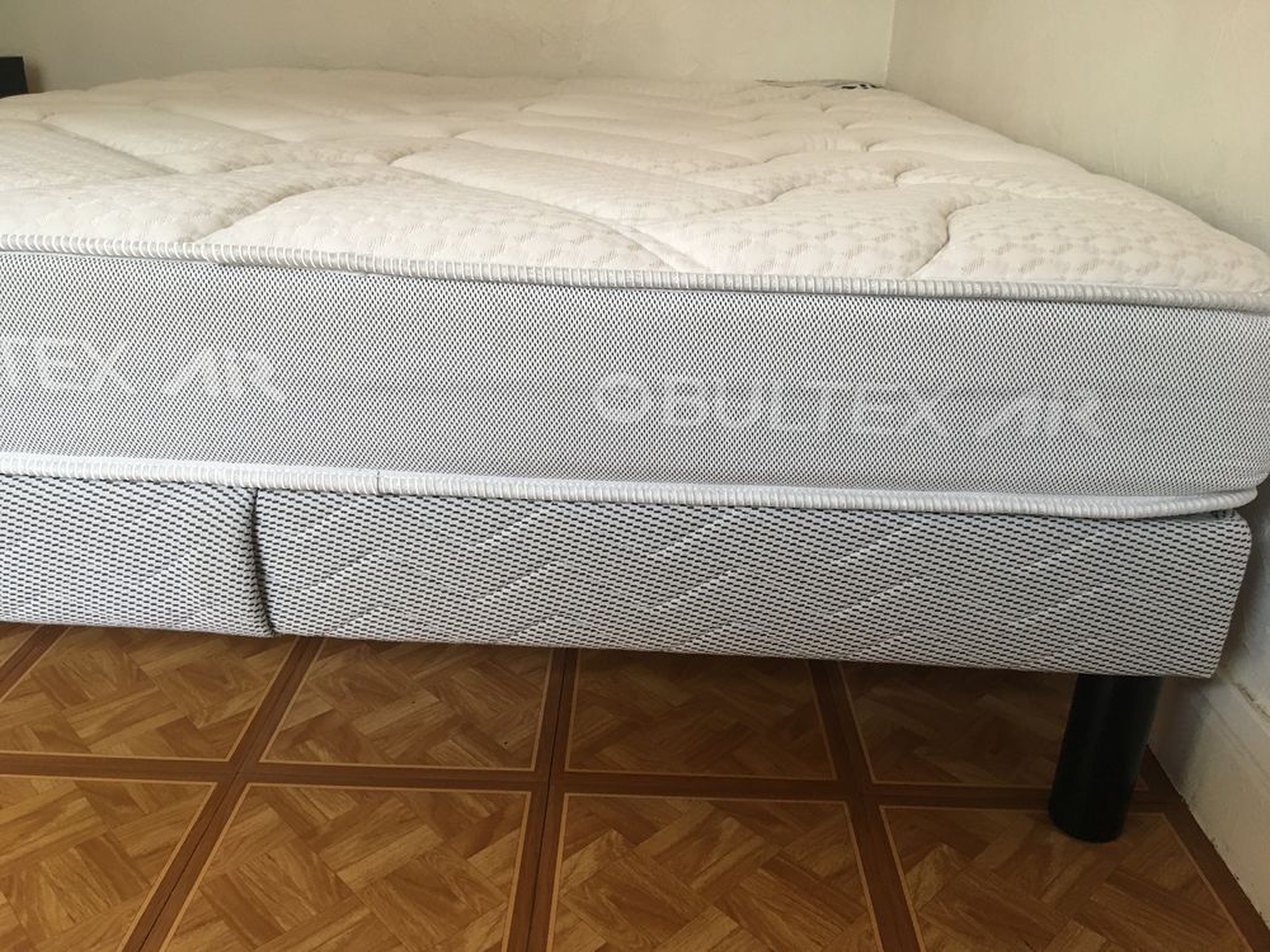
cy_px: 476
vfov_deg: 48.2
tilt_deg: -22.7
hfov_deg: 61.7
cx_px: 635
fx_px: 1064
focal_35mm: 29
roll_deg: -1.3
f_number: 2.2
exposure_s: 1/33
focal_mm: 4.15
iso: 125
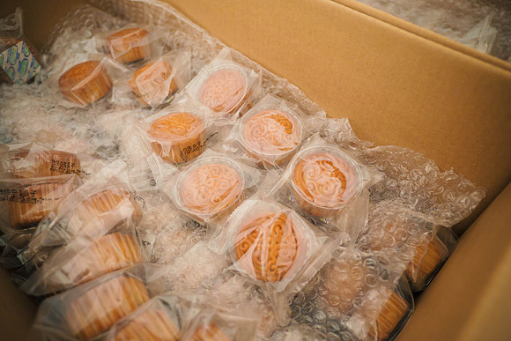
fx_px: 354
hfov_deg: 71.6
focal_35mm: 25
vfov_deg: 51.4
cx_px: 256
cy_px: 170
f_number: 1.7
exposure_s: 1/125
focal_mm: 12
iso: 1250
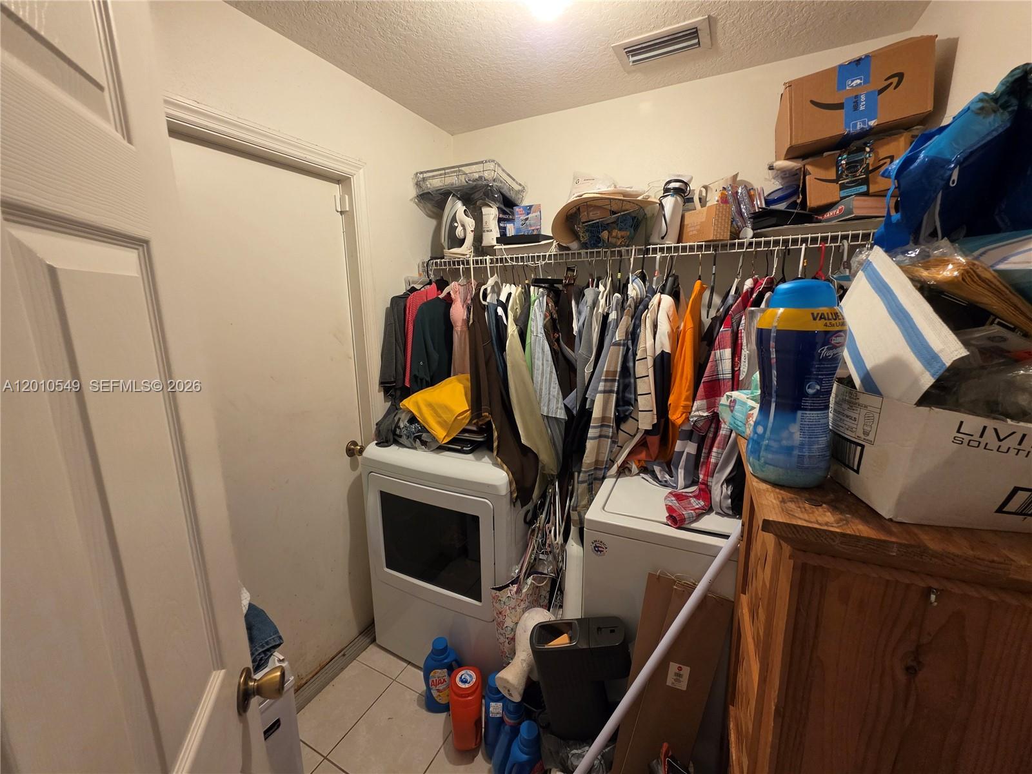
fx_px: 388
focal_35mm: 13
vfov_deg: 89.9
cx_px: 516
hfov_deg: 106.2
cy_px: 387
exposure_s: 1/60
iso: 200
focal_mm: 2.2
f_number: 1.9
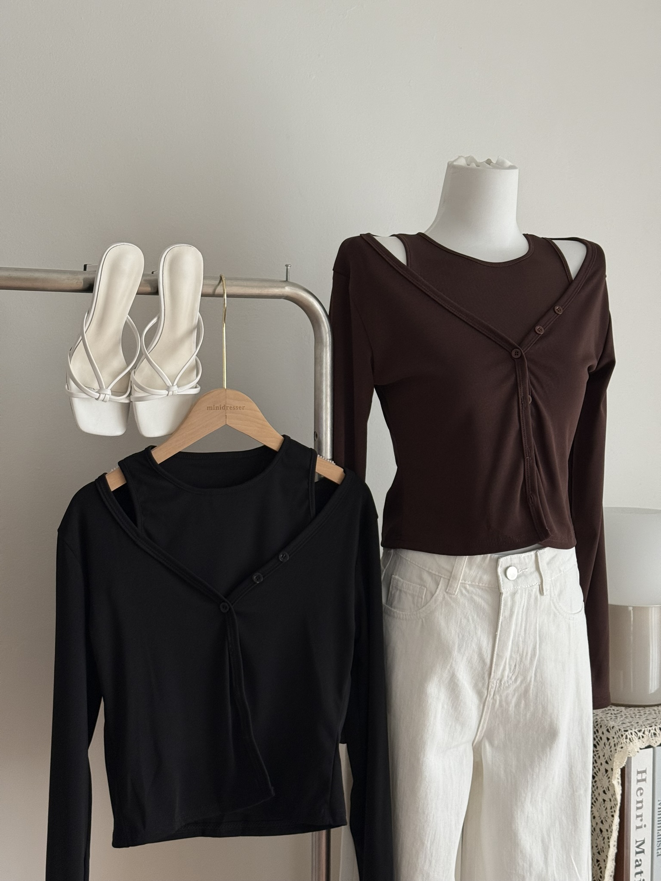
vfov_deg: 39.7
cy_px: 440
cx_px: 330
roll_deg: -0.5
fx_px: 1222
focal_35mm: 48
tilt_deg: -2.0
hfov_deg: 30.3
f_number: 1.78
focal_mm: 6.76
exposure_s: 1/119
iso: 100
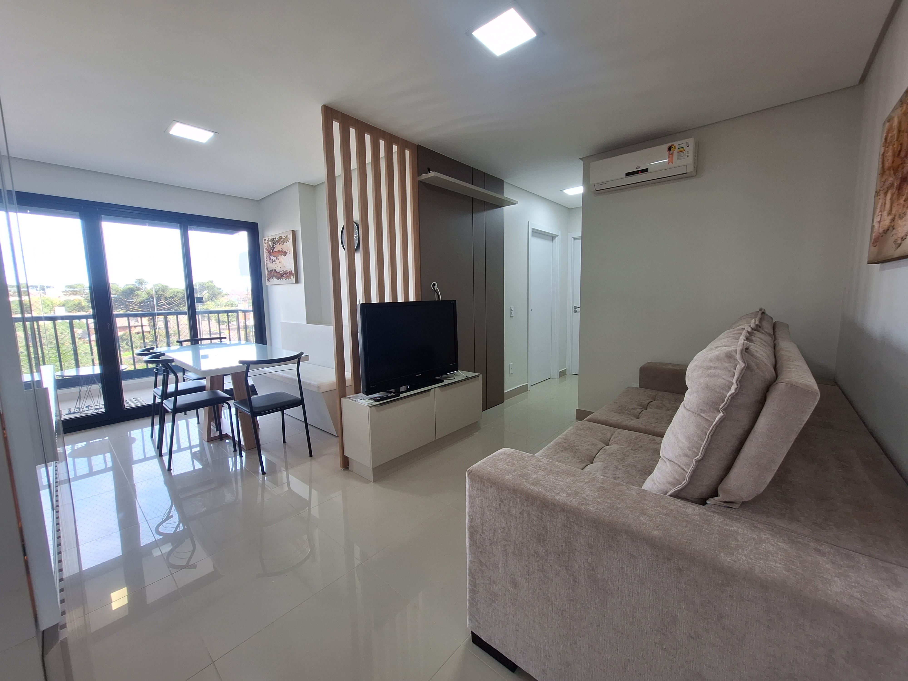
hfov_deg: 106.2
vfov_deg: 89.9
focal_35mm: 13
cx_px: 454
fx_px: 341
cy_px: 340
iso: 40
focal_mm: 1.74
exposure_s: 1/60
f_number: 2.2
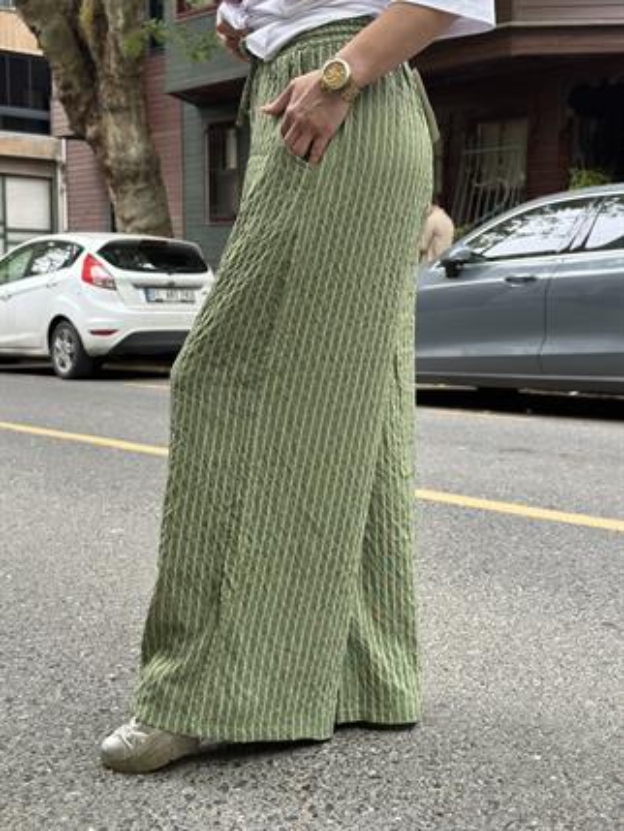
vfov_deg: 39.6
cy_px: 416
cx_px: 312
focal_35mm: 48
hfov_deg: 30.3
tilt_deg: -7.4
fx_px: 1153
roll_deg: -0.7
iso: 125
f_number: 1.78
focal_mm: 6.86
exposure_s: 1/121
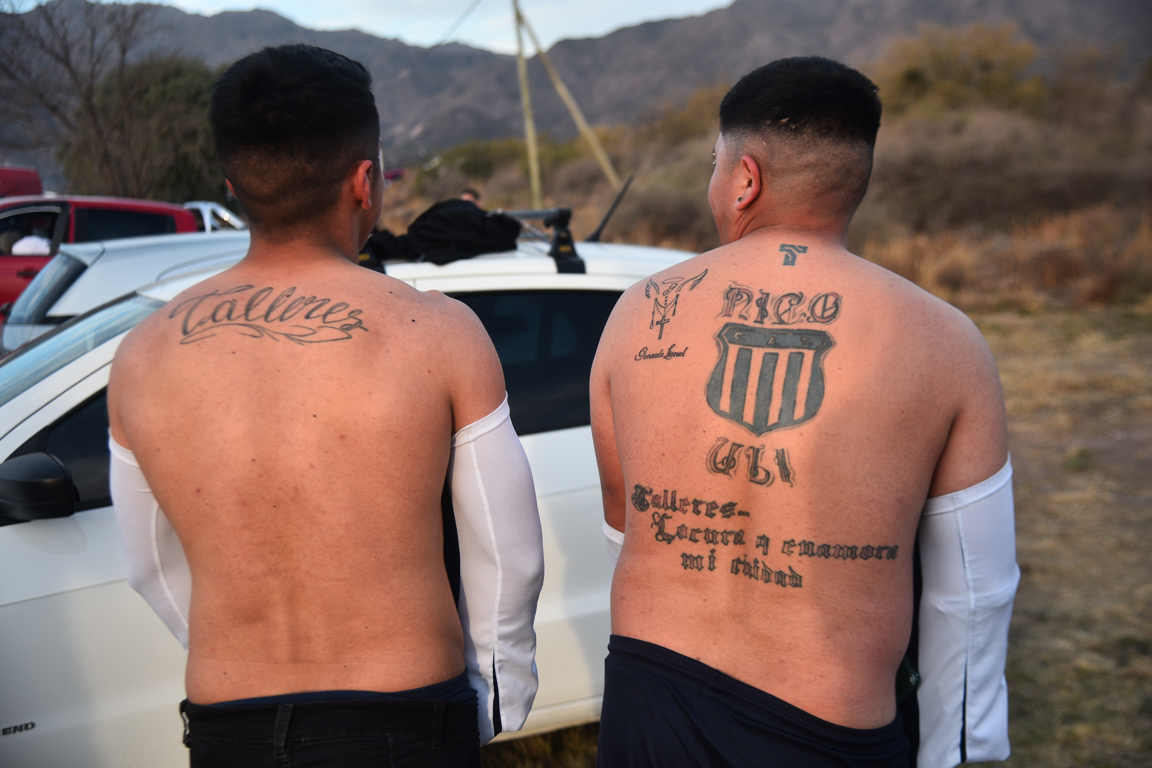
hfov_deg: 41.1
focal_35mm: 48
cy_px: 384
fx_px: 1536
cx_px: 576
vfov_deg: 28.1
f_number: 4
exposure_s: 1/800
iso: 400
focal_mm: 48
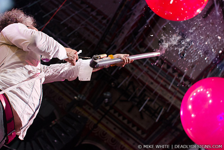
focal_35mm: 45
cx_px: 112
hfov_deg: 43.6
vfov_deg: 29.9
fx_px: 280
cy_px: 75
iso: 1600
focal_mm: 30
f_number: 3.5
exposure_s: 1/640
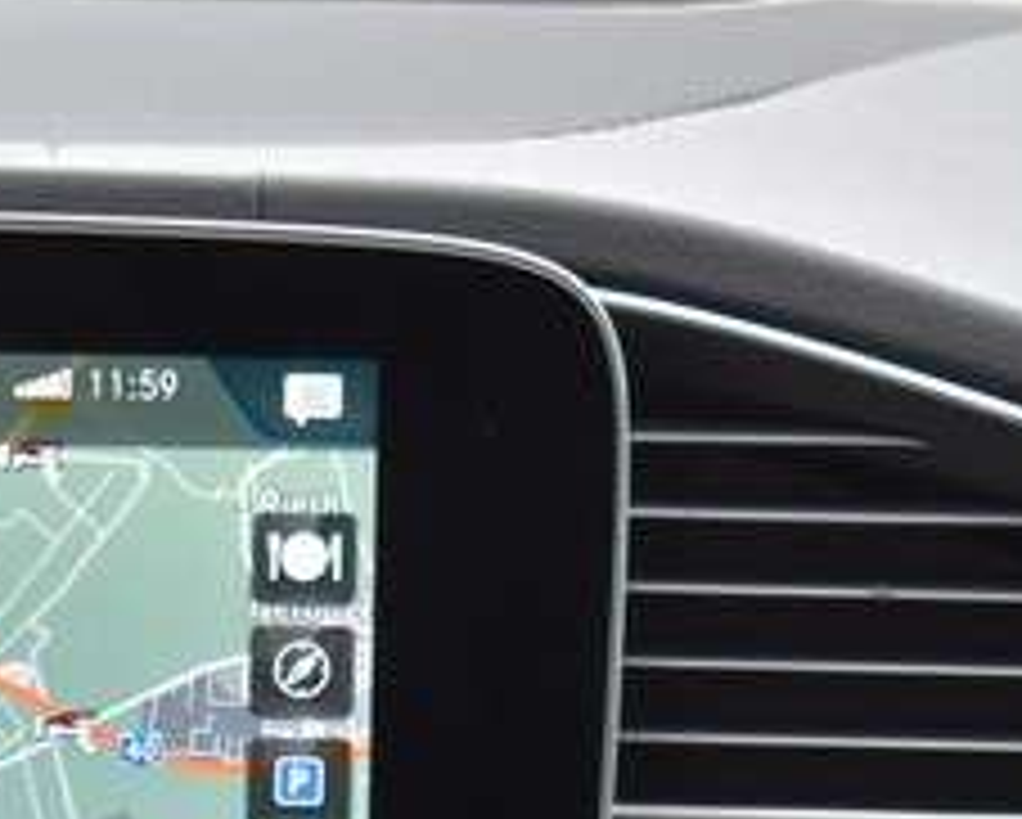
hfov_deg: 8.0
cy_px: 1436
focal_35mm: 241
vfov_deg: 6.3
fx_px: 7296
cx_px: -72
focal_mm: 38
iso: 400
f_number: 5.6
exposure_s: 1/125
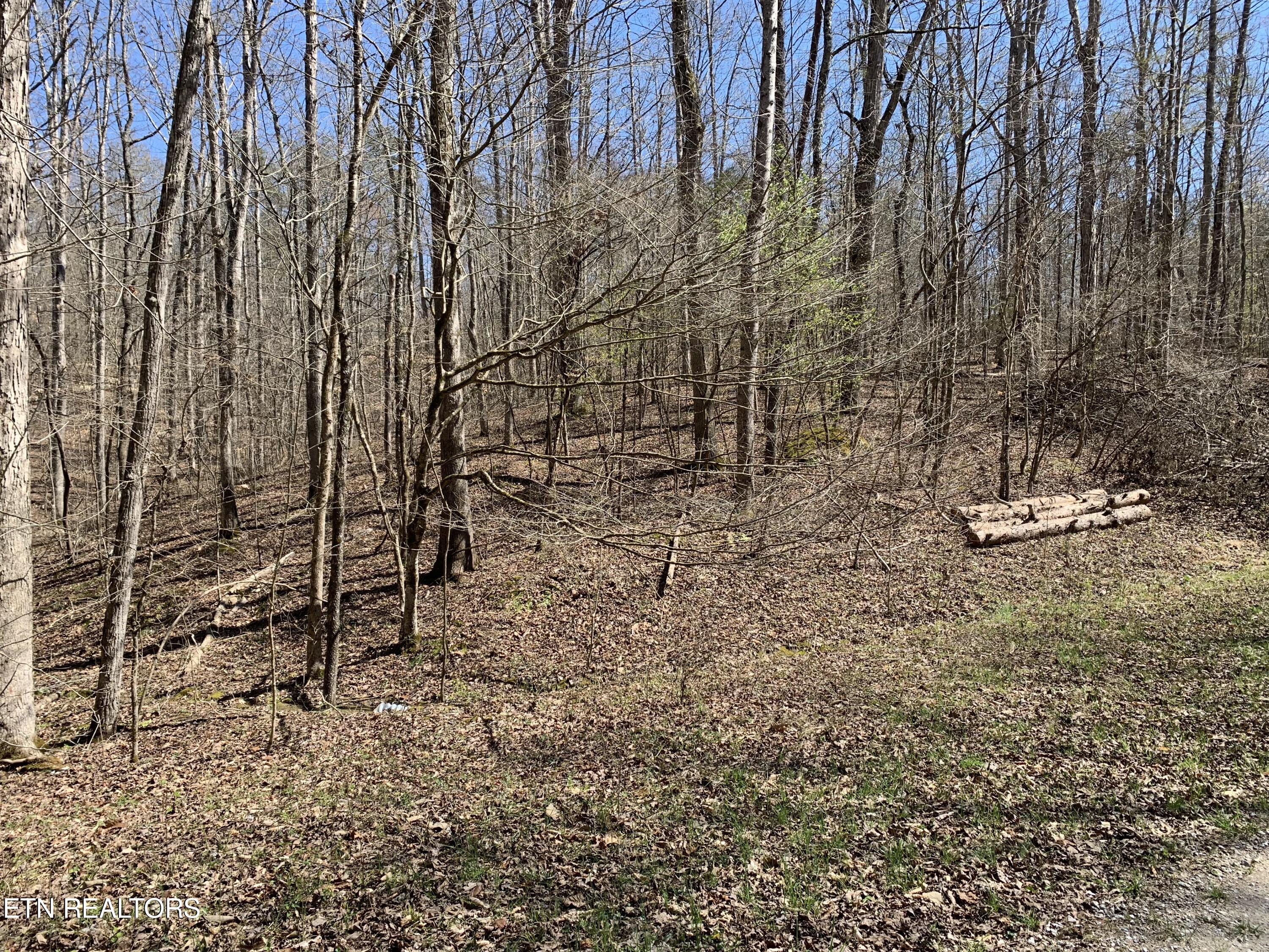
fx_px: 953
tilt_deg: -0.7
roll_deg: +1.5
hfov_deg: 67.3
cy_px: 476
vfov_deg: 53.1
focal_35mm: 26
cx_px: 634
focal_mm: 4.25
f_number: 1.8
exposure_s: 1/972
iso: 25
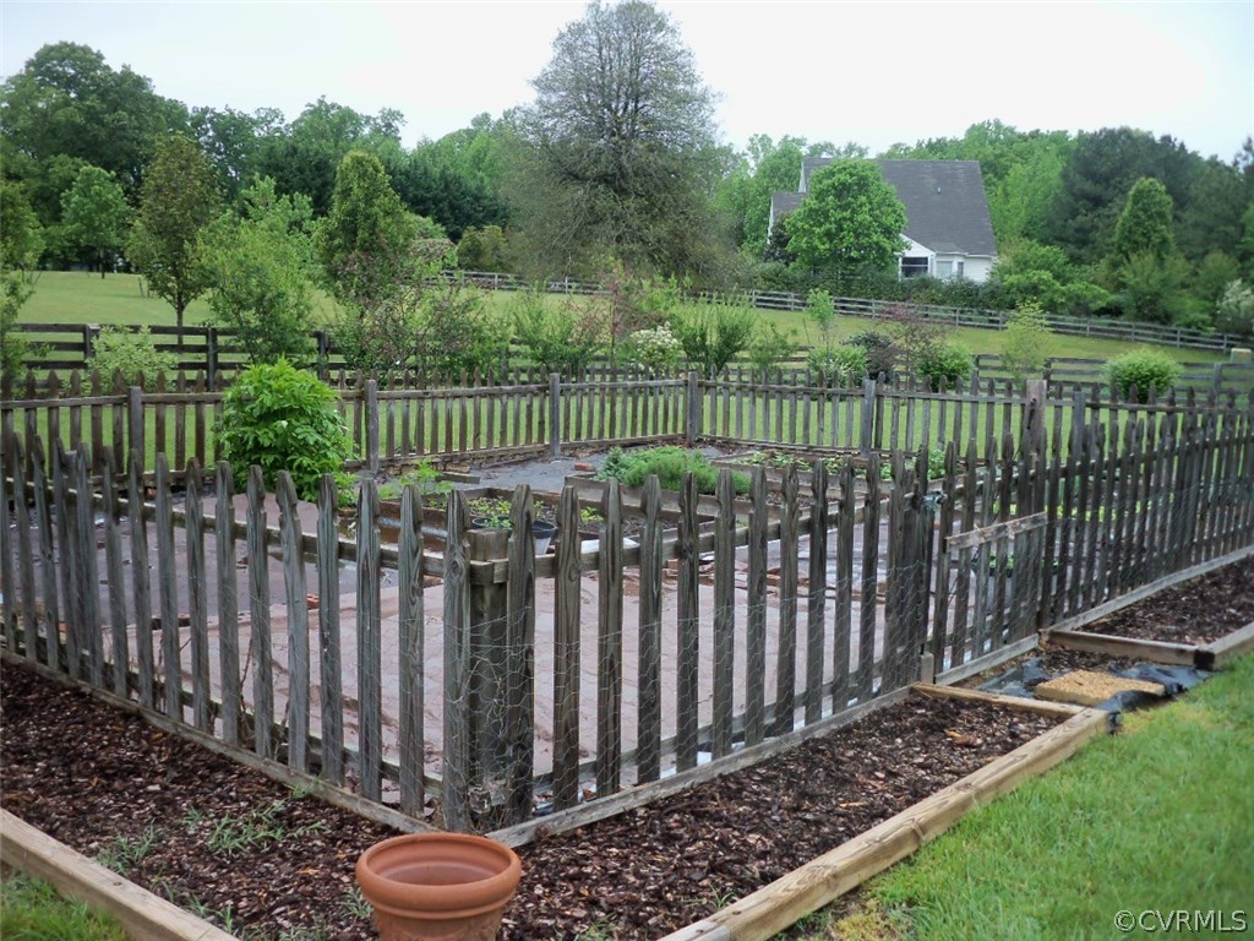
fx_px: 1377
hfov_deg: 49.0
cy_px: 470
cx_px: 627
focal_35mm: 38
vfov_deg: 37.7
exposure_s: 1/160
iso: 100
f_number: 3.5
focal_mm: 6.3
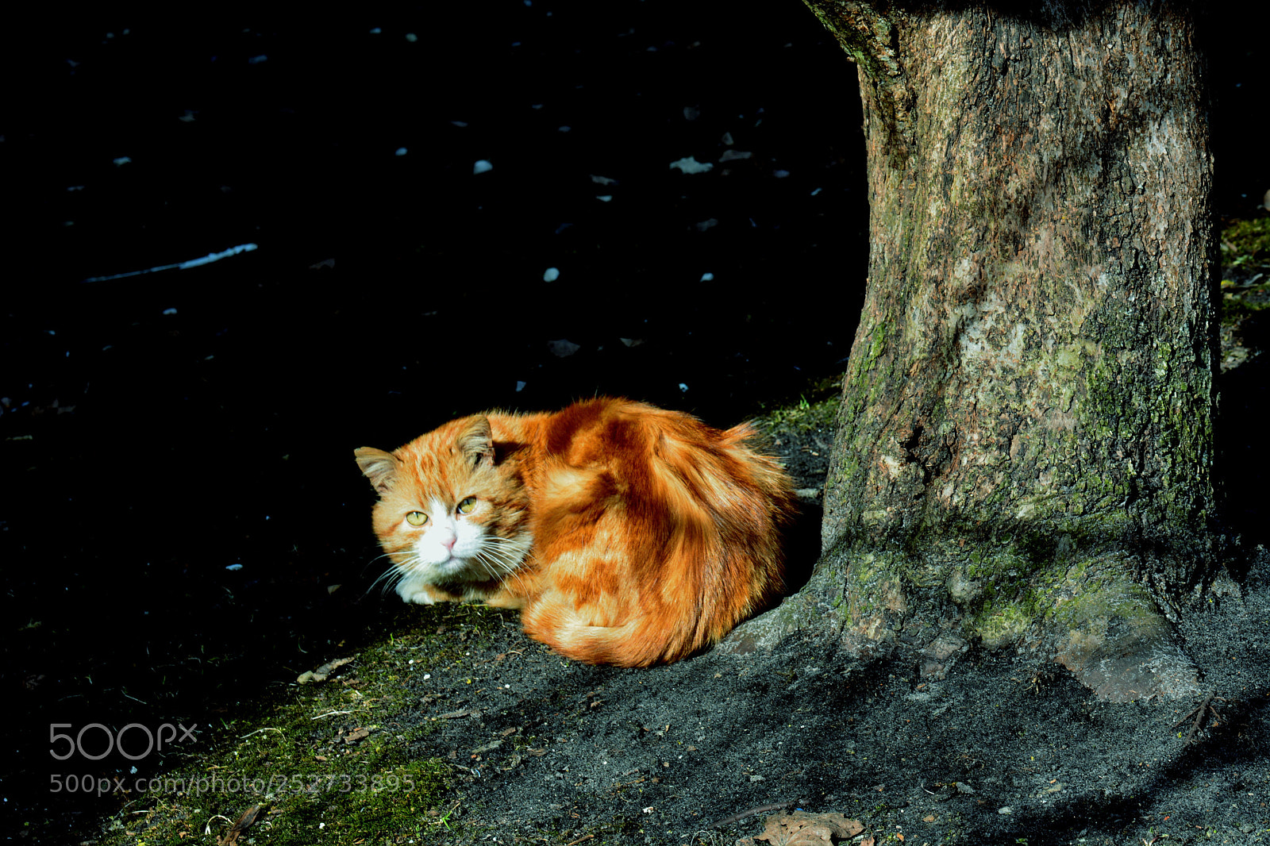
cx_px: 635
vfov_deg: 10.2
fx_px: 4761
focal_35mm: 135
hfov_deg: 15.2
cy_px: 423
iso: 200
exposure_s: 1/100
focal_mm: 90
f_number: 11
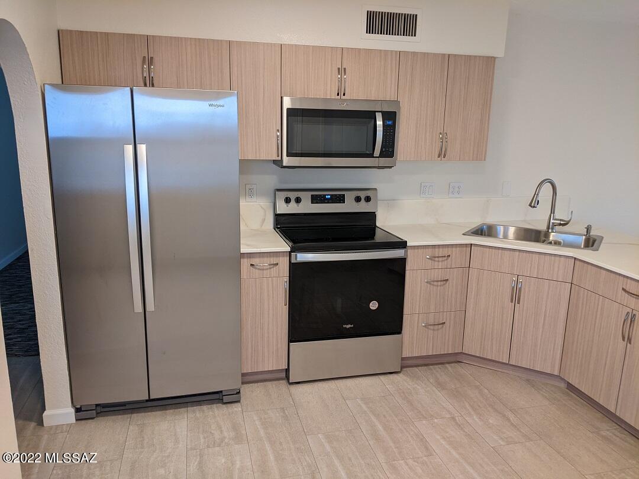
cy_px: 240
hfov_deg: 65.3
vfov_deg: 51.4
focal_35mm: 27
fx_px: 498
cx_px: 320
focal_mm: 4.44
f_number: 1.8
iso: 91
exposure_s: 1/24
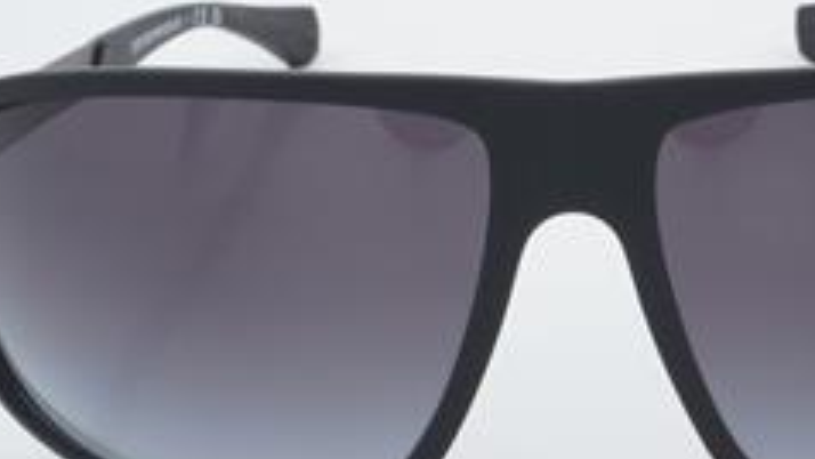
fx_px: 1708
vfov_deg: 15.3
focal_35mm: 79
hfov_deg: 26.6
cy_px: 233
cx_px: 575
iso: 100
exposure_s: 1/4
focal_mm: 30
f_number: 29
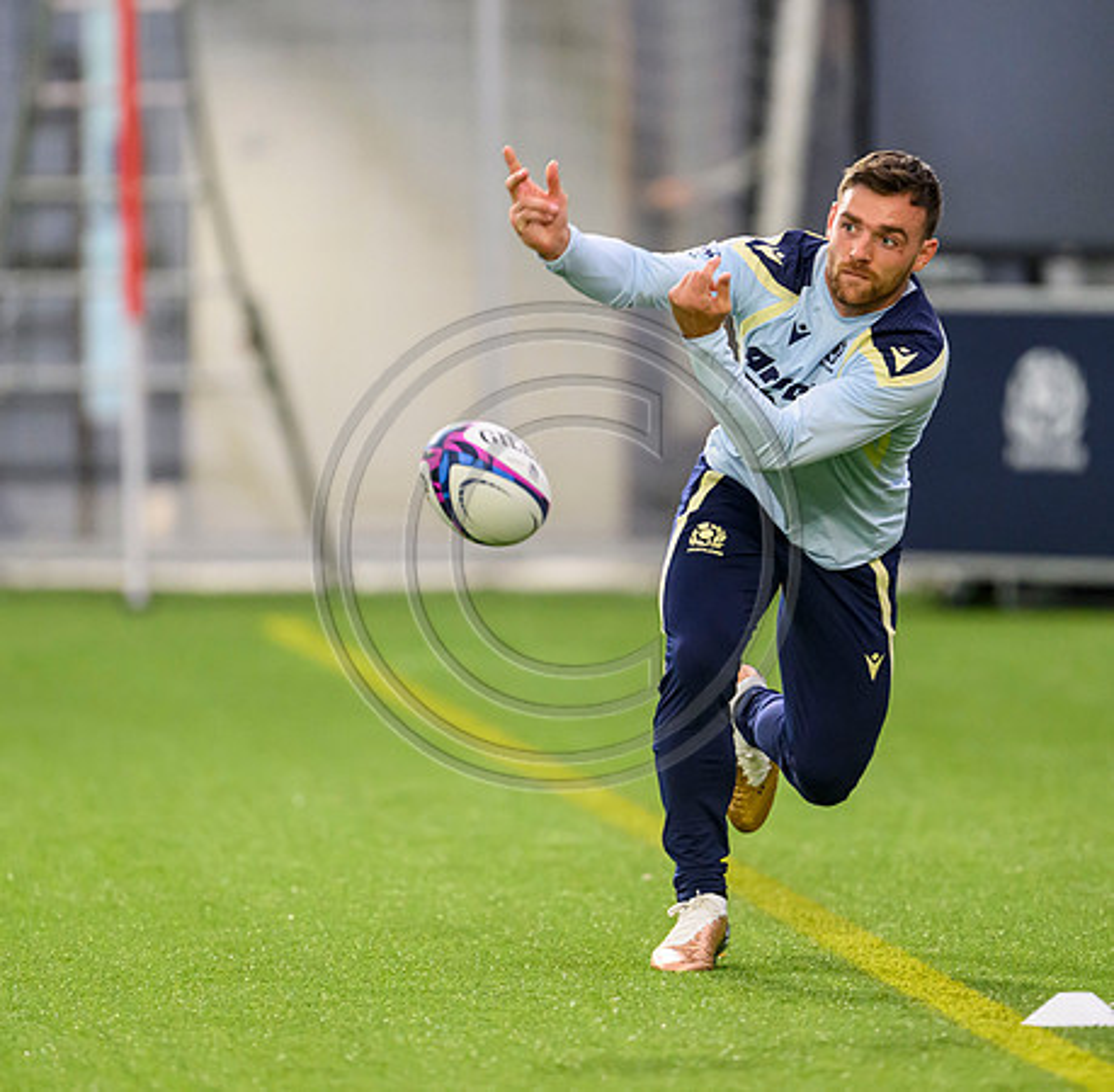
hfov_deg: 3.1
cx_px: 722
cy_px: 546
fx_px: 20721
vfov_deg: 3.0
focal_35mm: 575
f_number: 3.2
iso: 5000
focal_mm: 400
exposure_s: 1/800
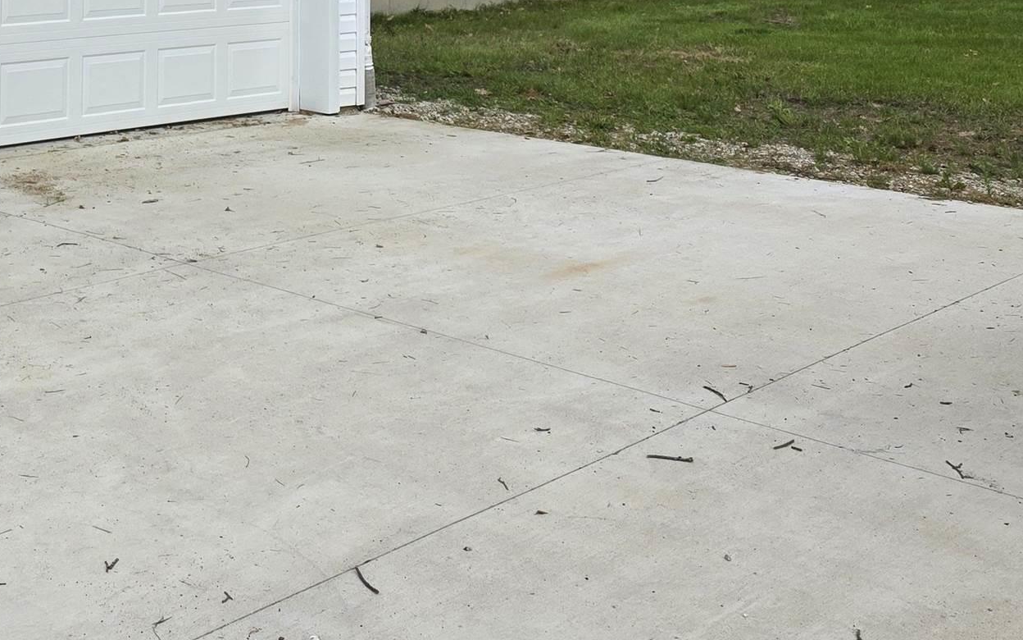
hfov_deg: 32.5
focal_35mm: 60
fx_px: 1673
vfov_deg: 20.2
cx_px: 119
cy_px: -148
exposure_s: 1/7944
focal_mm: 6.3
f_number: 1.7
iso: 64
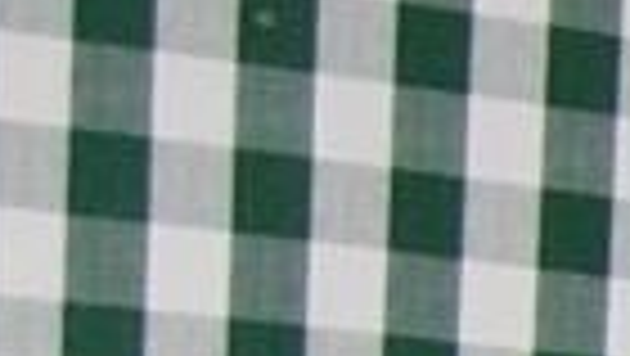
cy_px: 1284
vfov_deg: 4.0
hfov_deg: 6.6
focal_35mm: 287
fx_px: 4798
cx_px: 2138
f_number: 2.7
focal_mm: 7.5
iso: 200
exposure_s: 1/181
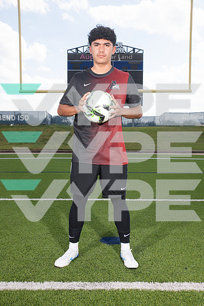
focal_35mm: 38
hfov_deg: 35.1
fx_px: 323
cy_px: 153
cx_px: 102
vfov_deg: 50.7
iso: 125
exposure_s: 1/320
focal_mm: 38
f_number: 7.1
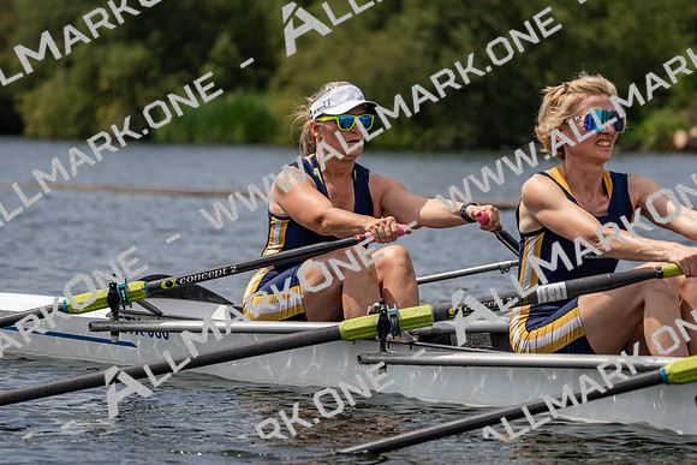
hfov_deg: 10.3
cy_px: 232
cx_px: 348
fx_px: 3873
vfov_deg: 6.9
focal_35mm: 200
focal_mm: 200
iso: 200
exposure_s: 1/1600
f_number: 5.6
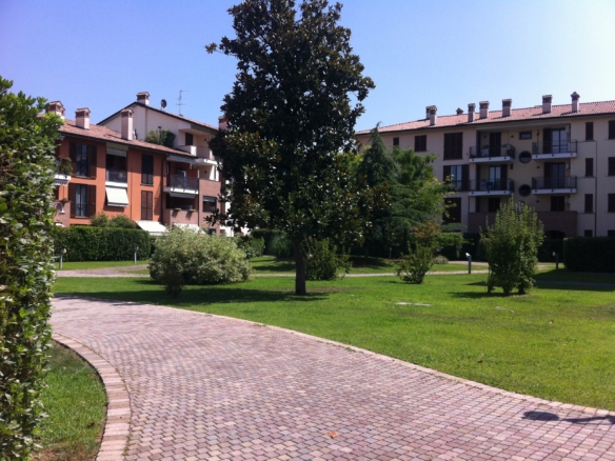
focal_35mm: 35
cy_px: 230
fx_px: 622
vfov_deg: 40.7
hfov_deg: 52.6
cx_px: 308
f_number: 2.8
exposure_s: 1/1117
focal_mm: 3.85
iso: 80
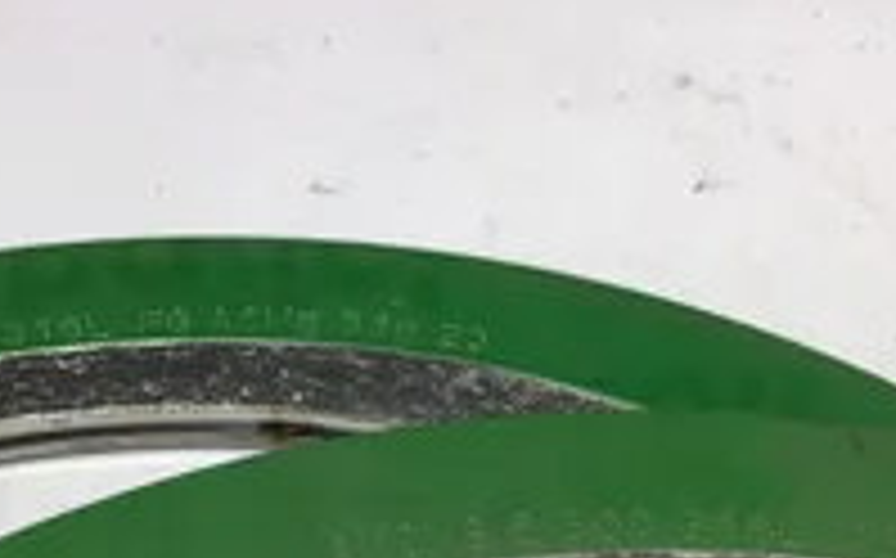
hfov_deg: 31.1
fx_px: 1610
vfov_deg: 18.7
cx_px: 396
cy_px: 657
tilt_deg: -48.1
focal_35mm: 66
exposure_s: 1/120
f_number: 2.4
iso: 25
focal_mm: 3.3
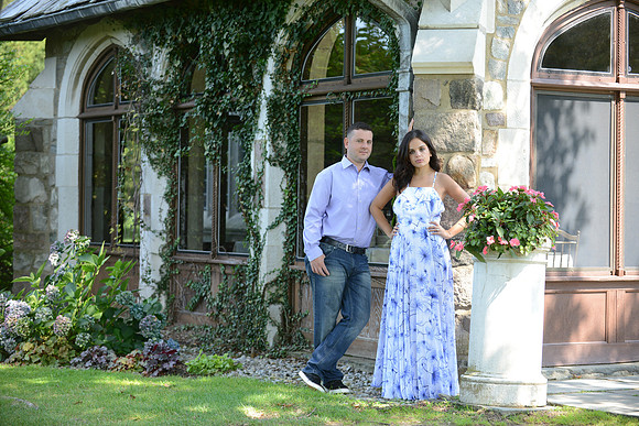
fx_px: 1687
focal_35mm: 95
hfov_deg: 21.5
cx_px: 320
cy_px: 213
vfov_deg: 14.4
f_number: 4
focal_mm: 95
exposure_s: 1/400
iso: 400
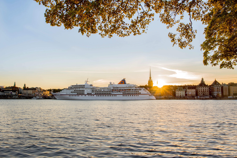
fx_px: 211
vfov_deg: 41.1
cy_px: 79
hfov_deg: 58.7
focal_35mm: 32
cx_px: 118
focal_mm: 32
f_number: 11
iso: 200
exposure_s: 1/80
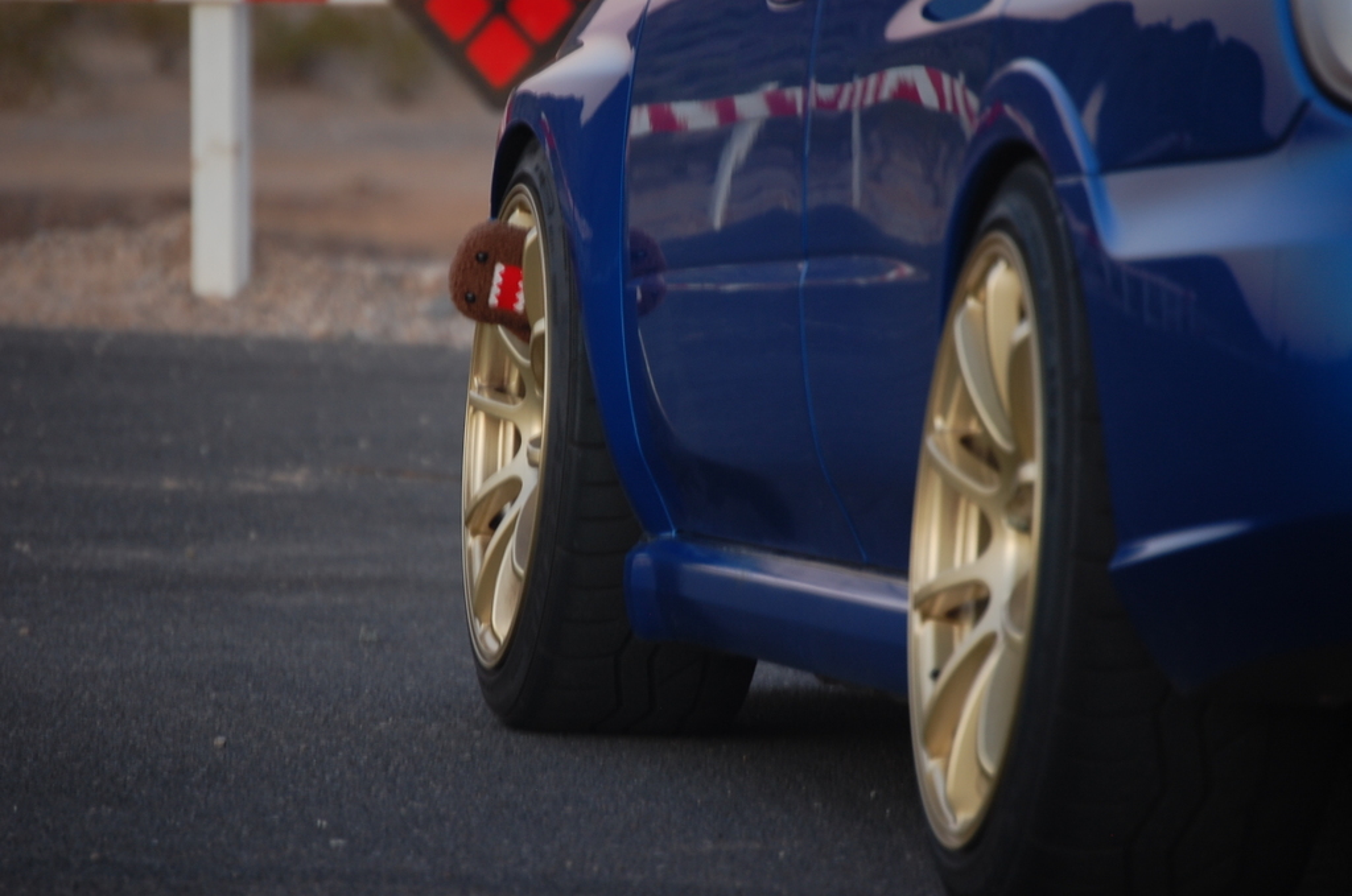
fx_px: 11247
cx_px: 676
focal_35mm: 300
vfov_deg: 4.6
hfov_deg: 6.9
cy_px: 448
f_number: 5.6
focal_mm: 200
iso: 200
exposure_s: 1/5
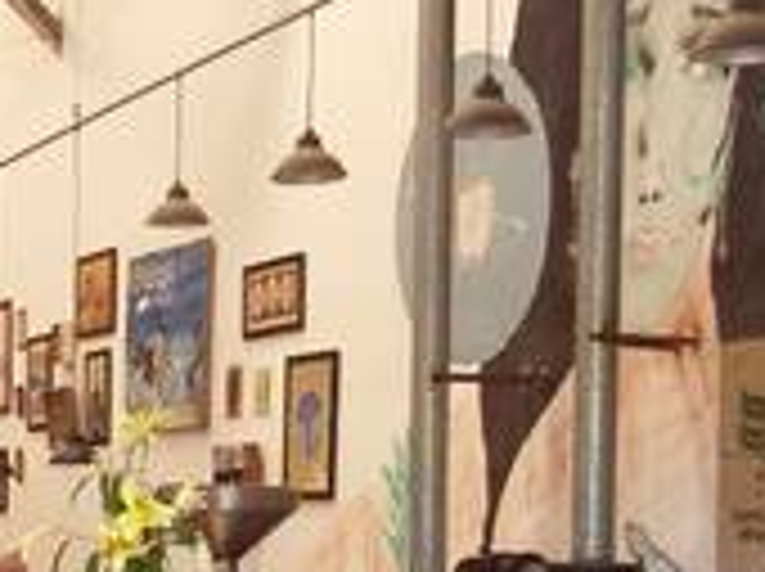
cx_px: -99
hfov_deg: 20.3
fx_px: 2030
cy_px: 613
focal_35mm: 92
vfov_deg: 15.6
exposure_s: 1/50
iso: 125
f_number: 1.7
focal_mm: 3.93
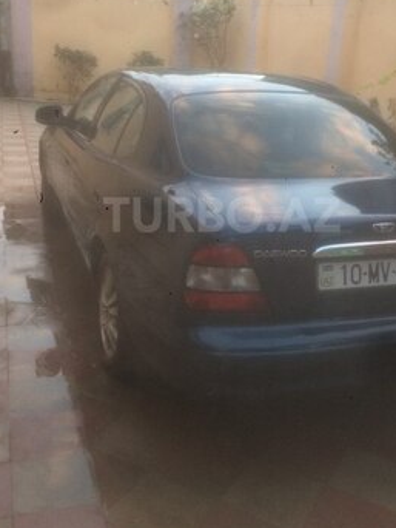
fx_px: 640
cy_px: 215
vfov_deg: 44.6
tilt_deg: -19.1
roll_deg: -2.3
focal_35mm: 42
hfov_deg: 34.3
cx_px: 222
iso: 64
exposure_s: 1/33
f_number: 2.2
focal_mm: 4.15
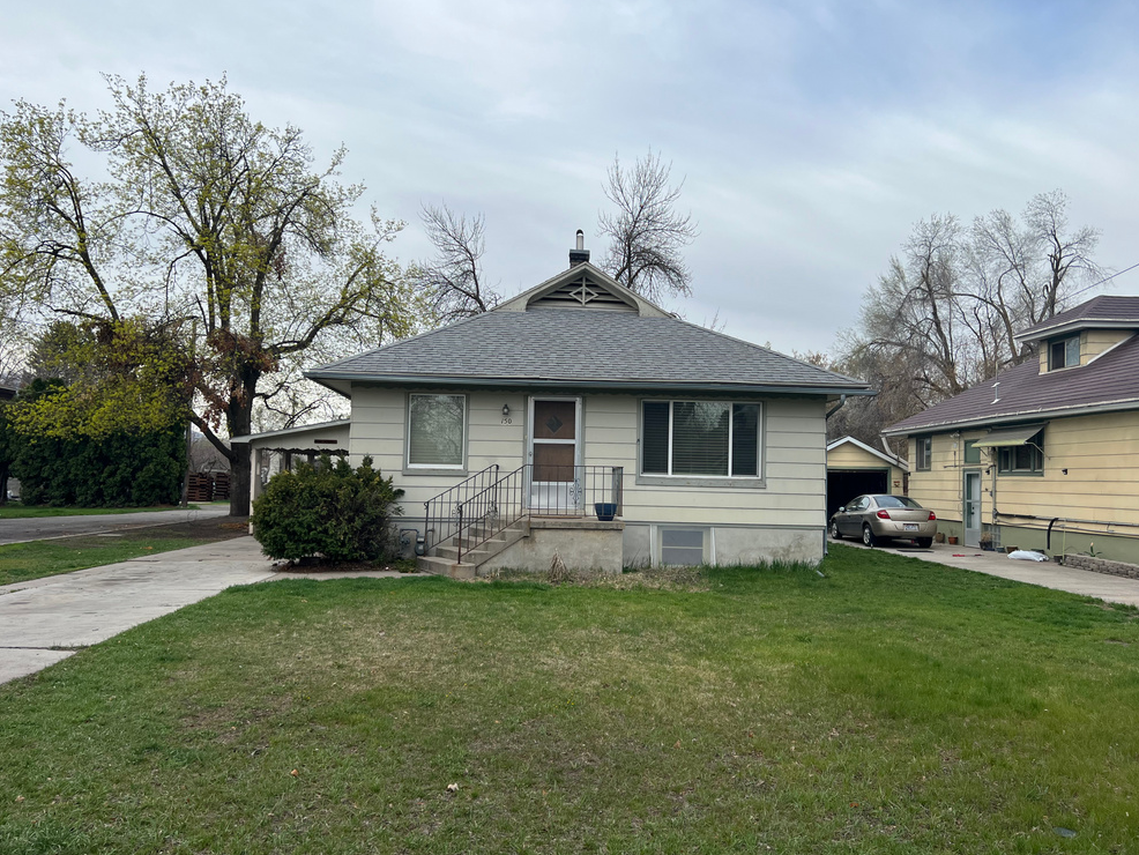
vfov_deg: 51.4
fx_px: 889
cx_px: 572
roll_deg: -1.1
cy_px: 441
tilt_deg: +2.1
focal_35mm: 27
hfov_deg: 65.3
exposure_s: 1/1934
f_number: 1.5
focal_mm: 5.7
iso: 50
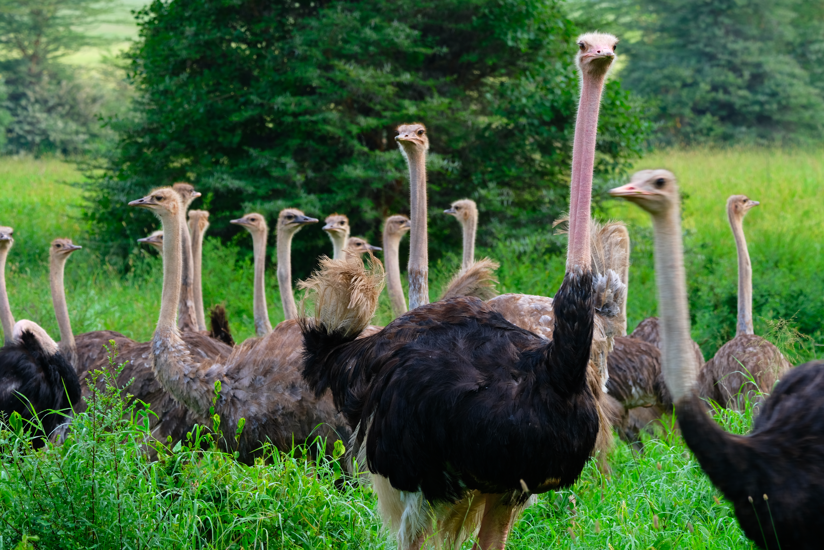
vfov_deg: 6.1
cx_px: 412
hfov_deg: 9.1
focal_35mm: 225
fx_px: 5150
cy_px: 275
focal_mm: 150
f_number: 8
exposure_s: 1/60
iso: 200
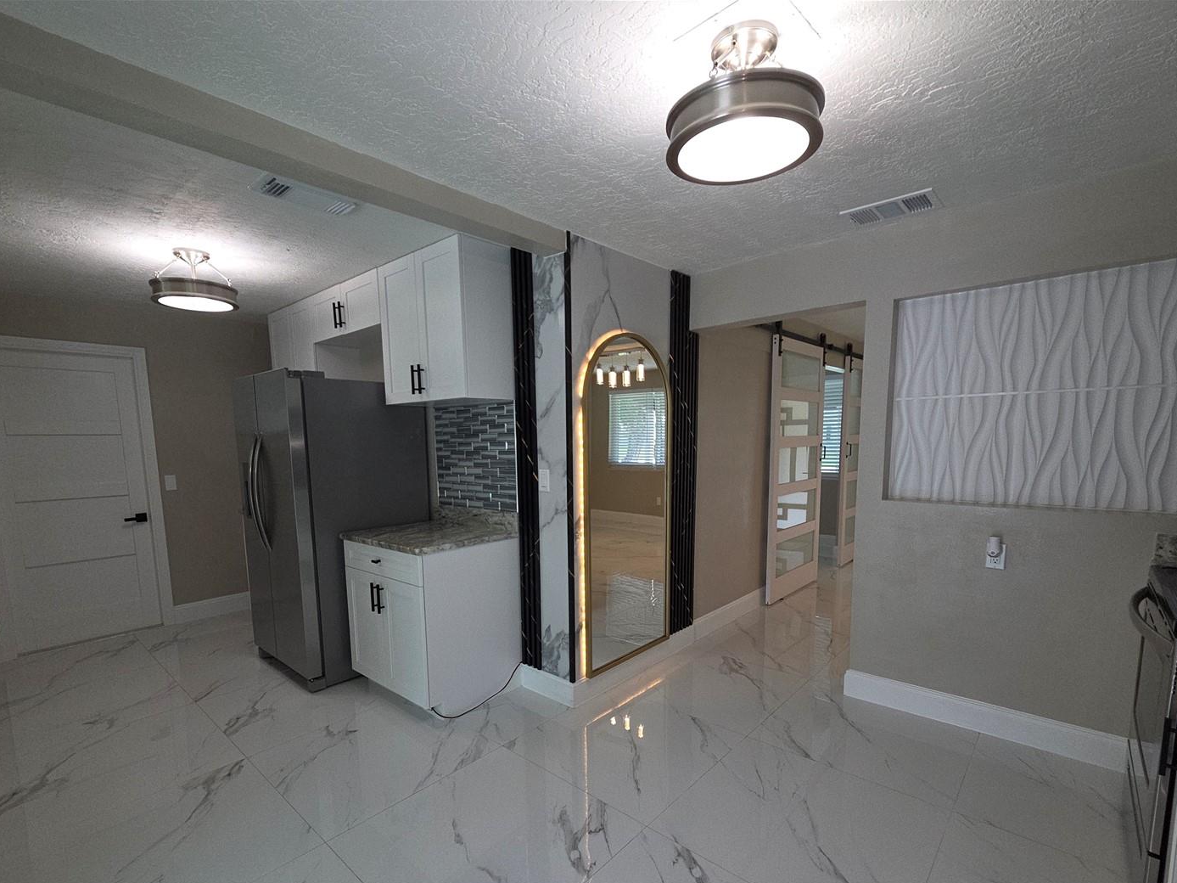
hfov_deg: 98.2
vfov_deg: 81.2
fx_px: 510
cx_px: 579
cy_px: 509
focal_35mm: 15
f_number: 2.2
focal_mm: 2.2
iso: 64
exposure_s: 1/60
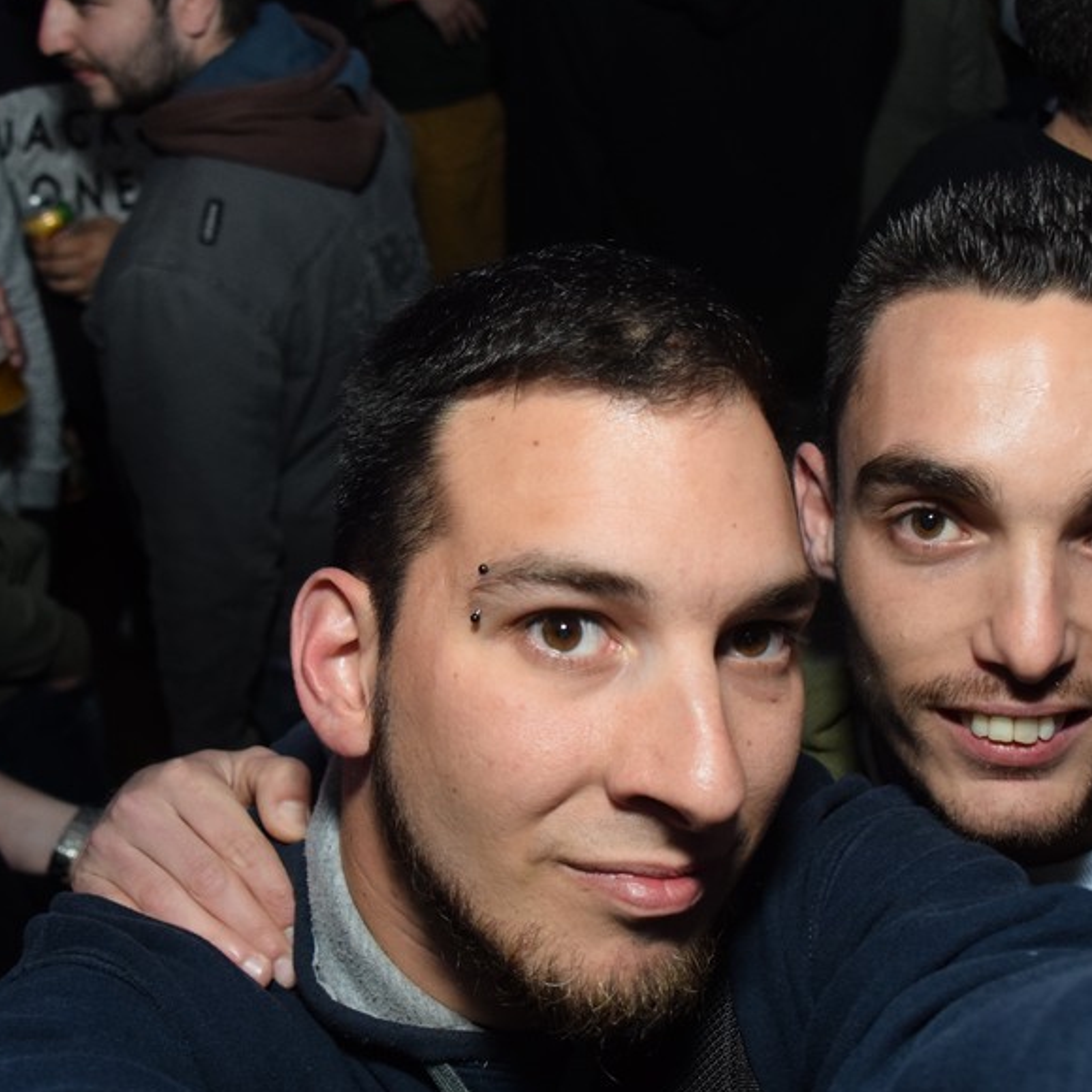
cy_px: 621
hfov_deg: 41.8
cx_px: 603
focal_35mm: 40
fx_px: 1428
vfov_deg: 41.8
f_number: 3.5
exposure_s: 1/60
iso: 1600
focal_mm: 18
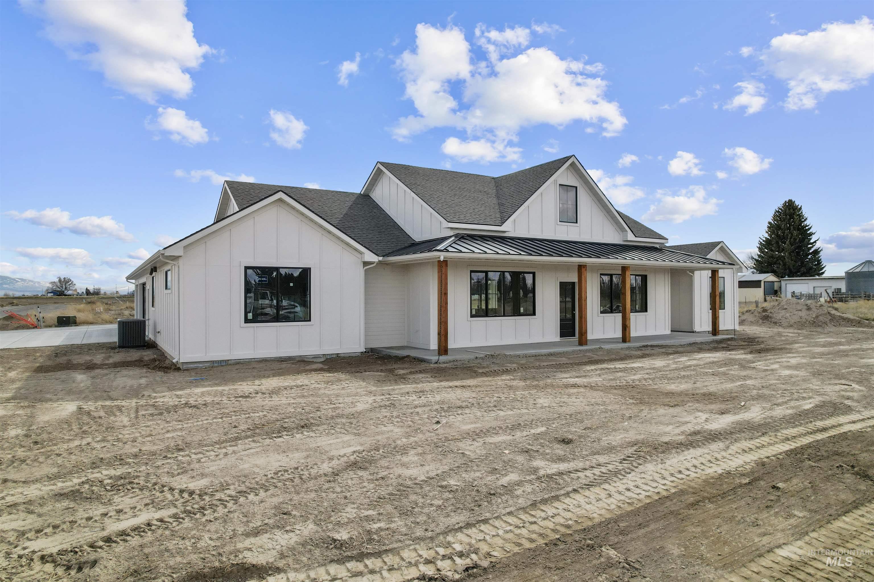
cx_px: 437
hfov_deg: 78.6
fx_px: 534
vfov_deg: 57.2
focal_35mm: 22
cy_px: 291
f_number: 2.8
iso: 100
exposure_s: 1/90
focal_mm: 8.38
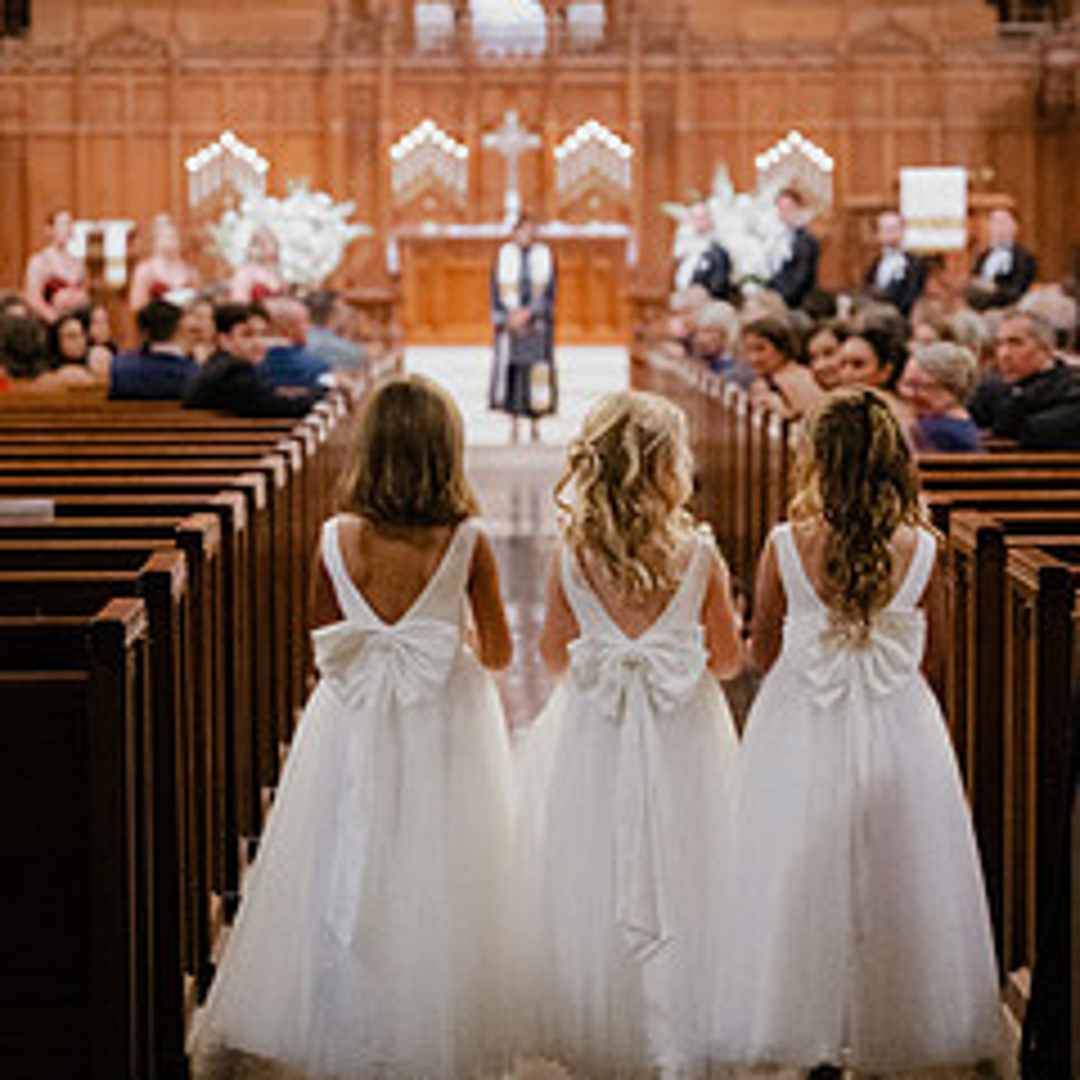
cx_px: 603
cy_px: 504
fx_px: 3883
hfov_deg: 15.8
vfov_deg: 15.8
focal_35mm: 110
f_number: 2.8
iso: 10000
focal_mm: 69
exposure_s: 1/160
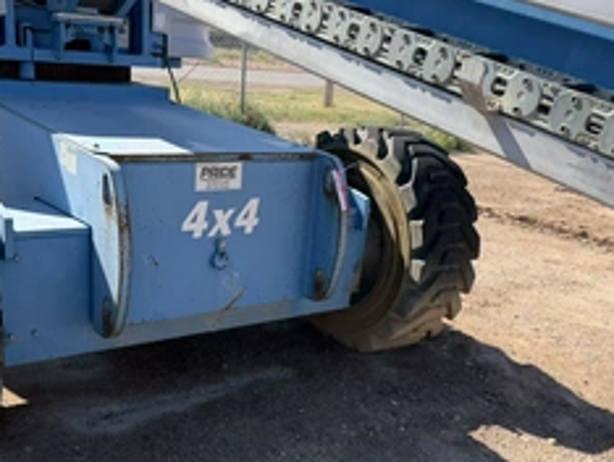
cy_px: 304
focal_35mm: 41
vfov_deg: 34.9
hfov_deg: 45.6
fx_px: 728
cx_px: 268
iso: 100
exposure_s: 1/3953
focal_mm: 6.76
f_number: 1.78
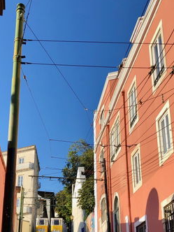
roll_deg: +0.0
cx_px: 68
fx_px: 362
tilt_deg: +20.9
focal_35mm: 54
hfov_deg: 27.0
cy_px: 164
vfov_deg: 35.0
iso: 20
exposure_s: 1/1333
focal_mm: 4
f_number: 1.8
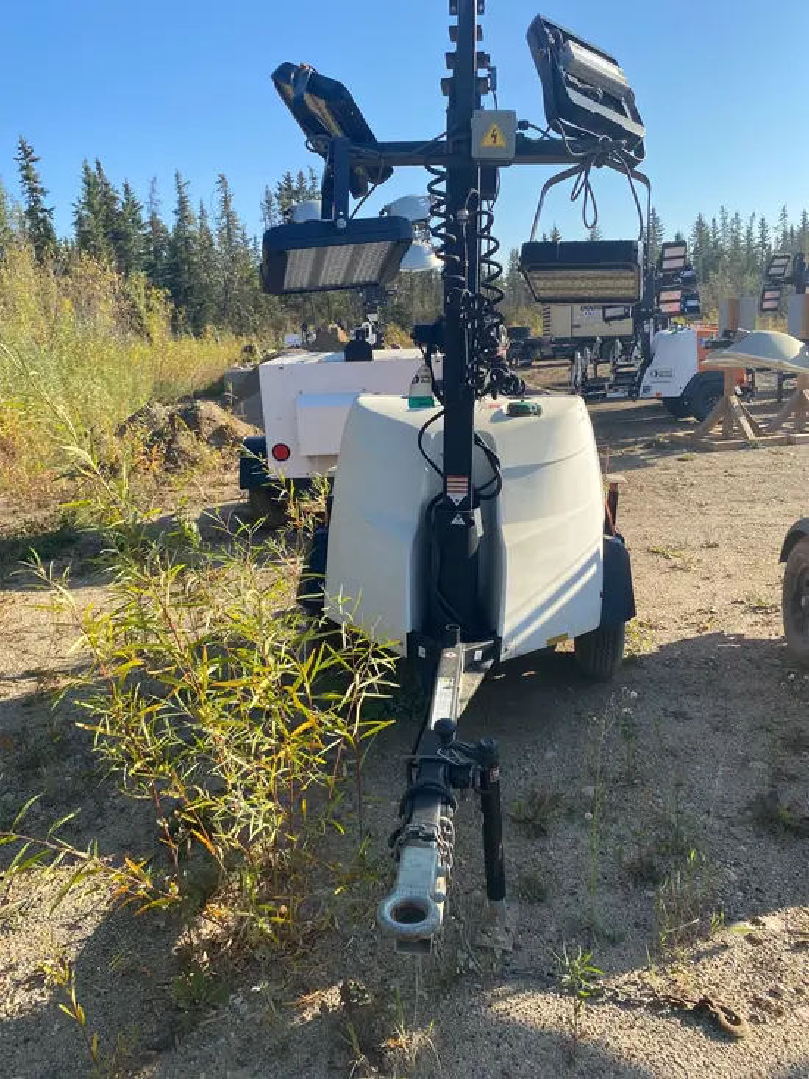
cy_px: 540
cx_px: 404
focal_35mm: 26
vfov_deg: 67.3
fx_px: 810
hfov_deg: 53.1
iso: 32
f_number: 1.8
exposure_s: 1/1300
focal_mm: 4.25
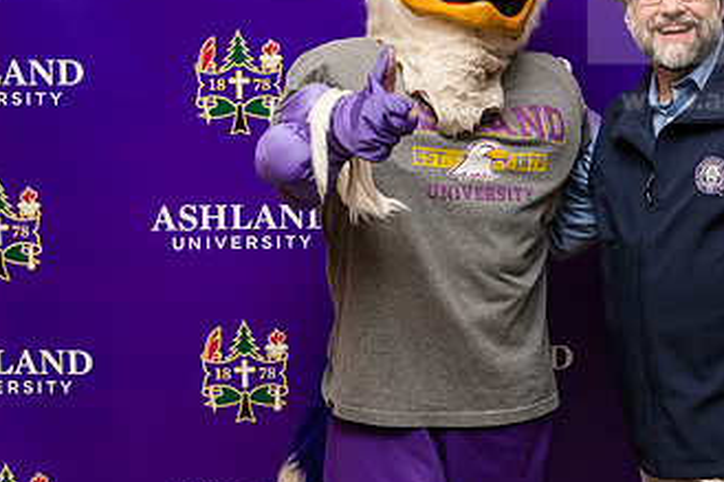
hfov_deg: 20.1
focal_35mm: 101
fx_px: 2030
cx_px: 519
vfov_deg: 13.5
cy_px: 156
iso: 800
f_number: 5.6
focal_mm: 56
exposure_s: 1/200
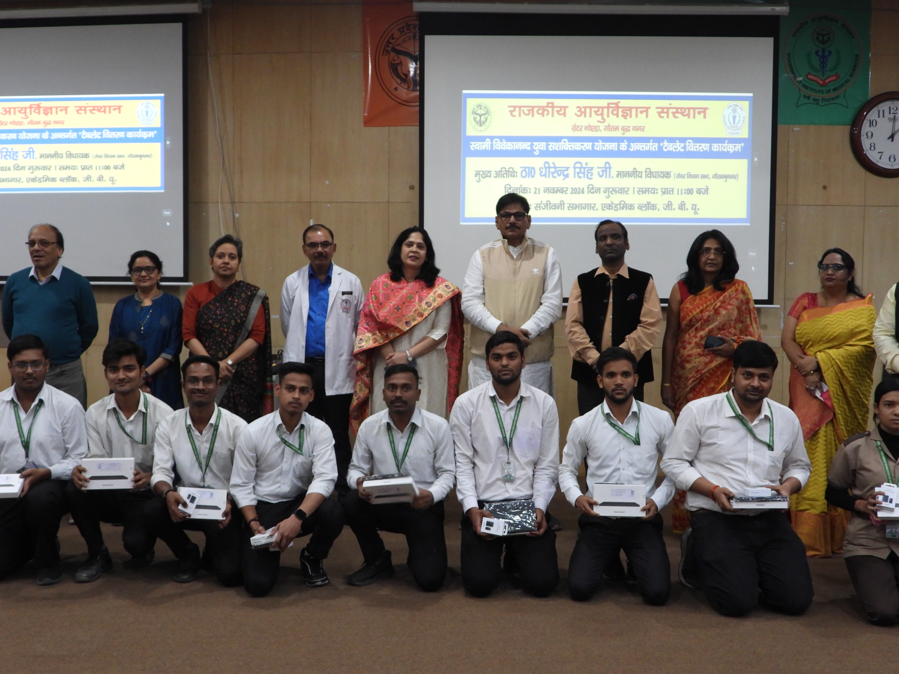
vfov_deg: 37.7
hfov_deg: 49.0
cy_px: 337
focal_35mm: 38
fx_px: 987
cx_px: 450
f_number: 3.2
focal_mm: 6.8
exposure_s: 1/30
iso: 360
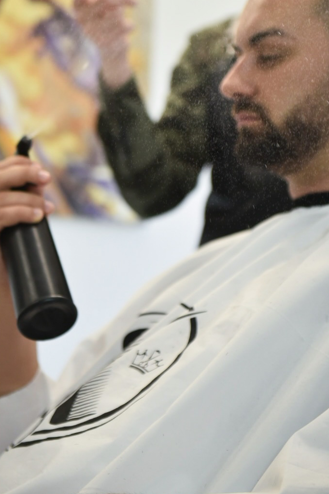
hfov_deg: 12.3
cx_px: 146
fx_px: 1522
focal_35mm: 111
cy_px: 126
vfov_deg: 18.3
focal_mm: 70
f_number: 2.8
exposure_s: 1/400
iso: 1250
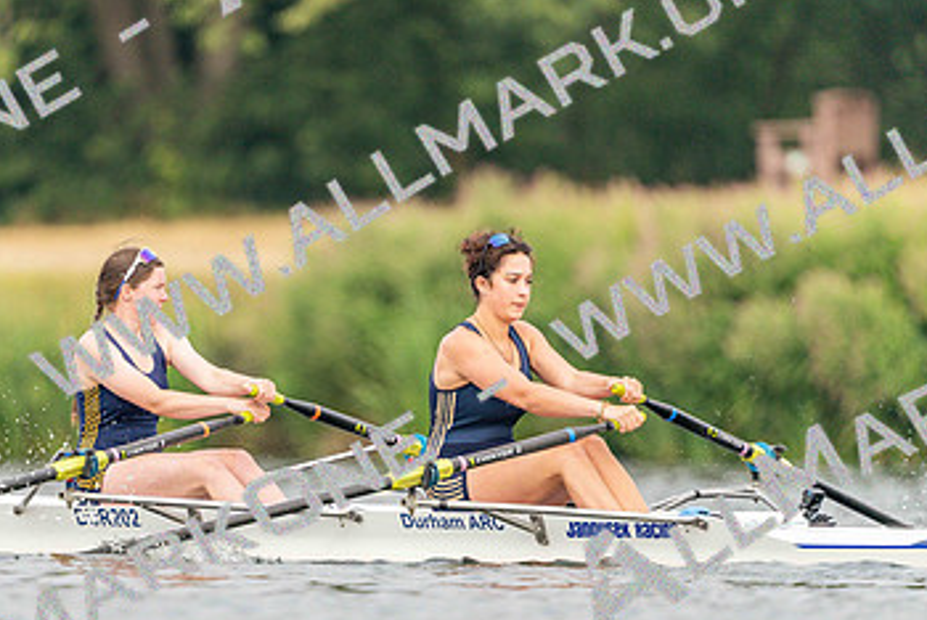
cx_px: 358
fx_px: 25616
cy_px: 404
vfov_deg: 1.4
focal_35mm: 994
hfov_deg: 2.1
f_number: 4
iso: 400
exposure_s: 1/2000
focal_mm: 600
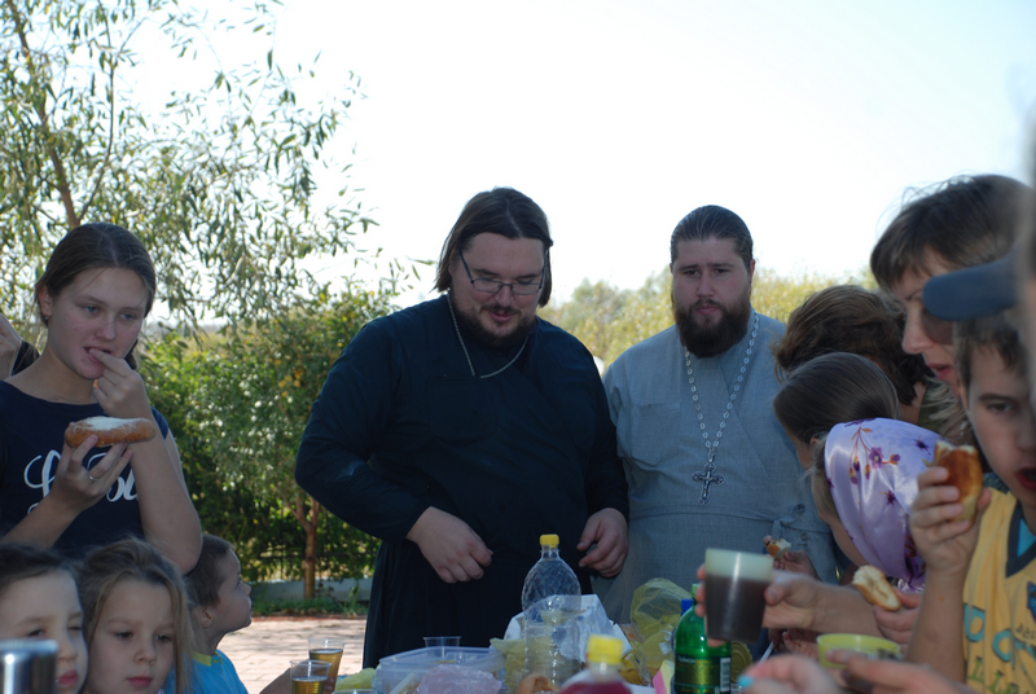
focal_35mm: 87
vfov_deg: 15.8
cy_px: 347
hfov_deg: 23.3
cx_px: 518
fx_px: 2507
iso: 100
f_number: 5.3
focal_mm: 58
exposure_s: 1/160
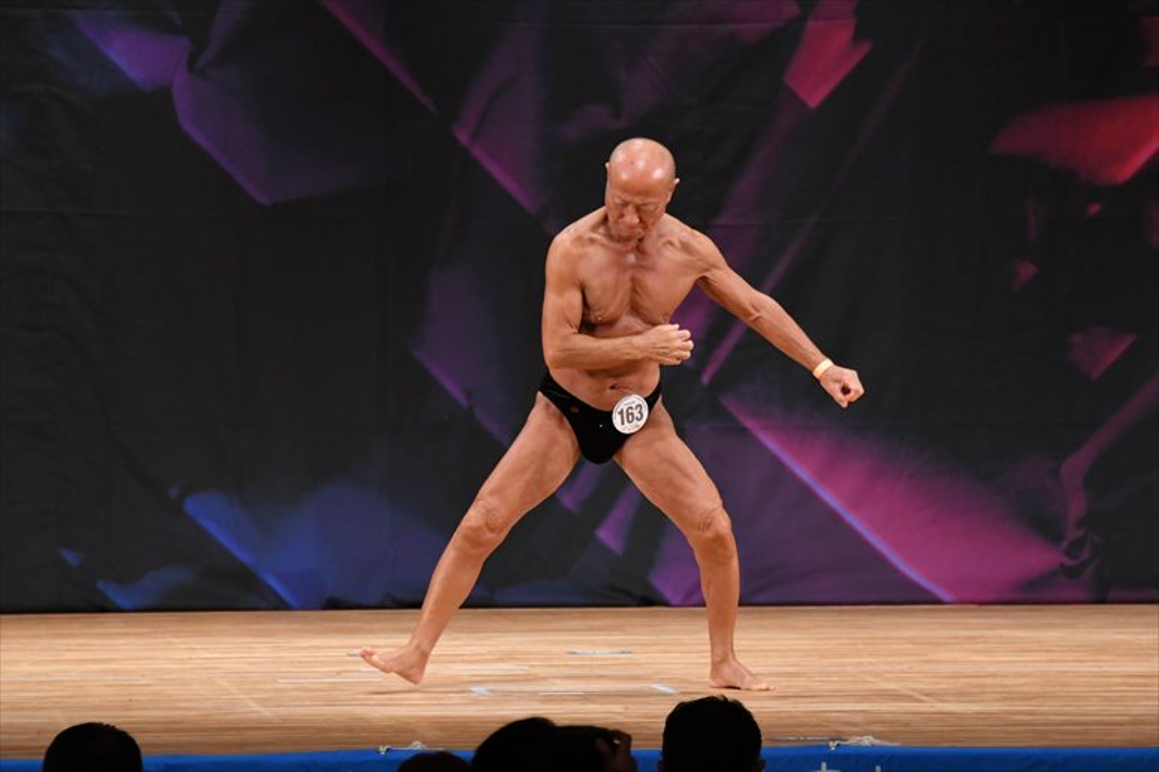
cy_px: 386
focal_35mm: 285
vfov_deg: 4.8
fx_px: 9171
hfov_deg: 7.2
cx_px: 580
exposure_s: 1/400
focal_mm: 190
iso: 3200
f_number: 5.6
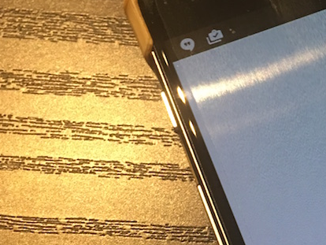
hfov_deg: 25.2
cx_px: 382
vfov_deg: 21.0
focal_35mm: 70
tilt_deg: -63.9
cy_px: 152
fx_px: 660
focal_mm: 4.15
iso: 100
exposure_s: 1/4
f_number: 2.2
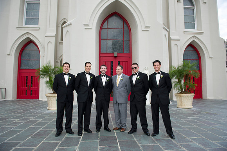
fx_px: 151
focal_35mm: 24
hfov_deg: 73.8
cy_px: 76
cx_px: 114
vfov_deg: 53.1
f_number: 4
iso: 200
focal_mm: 24
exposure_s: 1/125
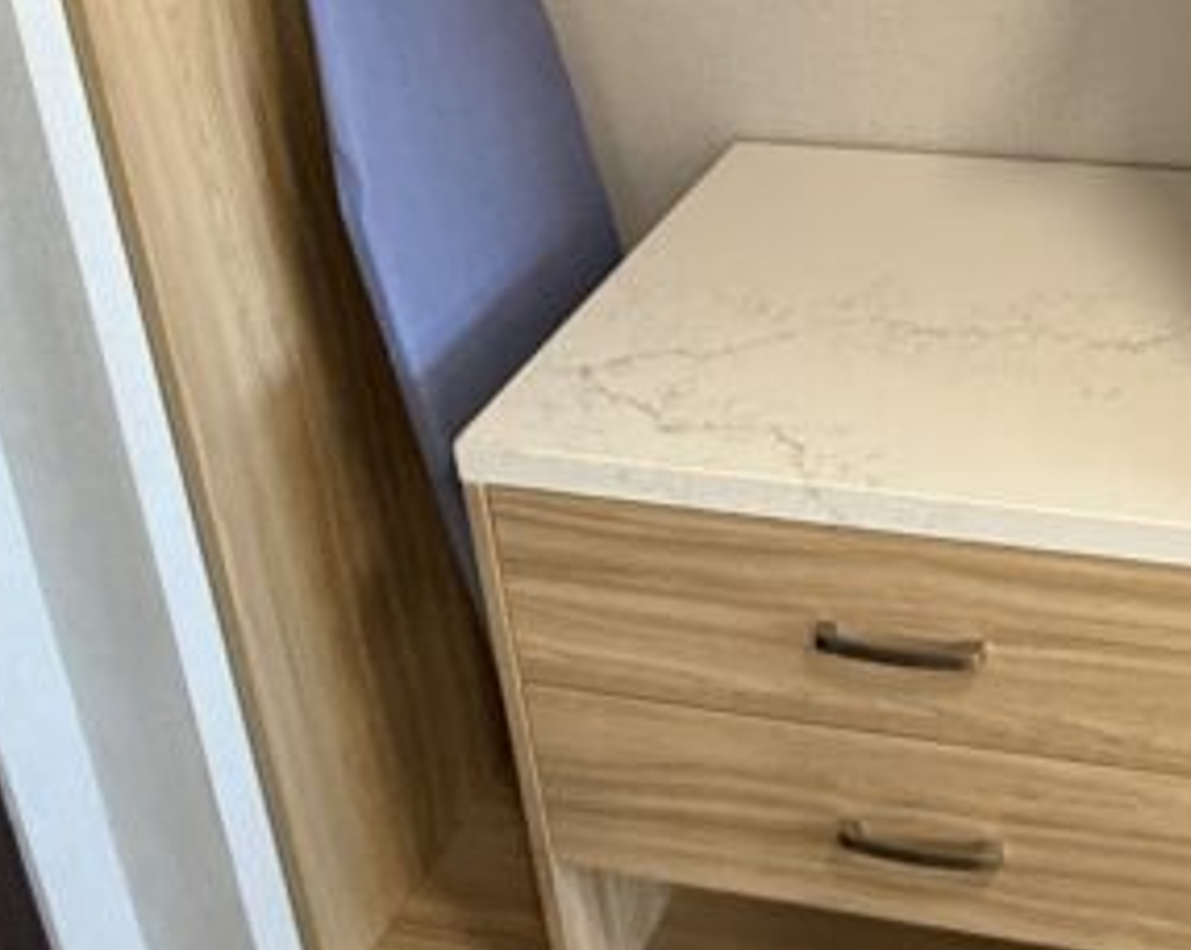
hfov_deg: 35.2
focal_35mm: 49
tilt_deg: -16.9
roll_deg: +2.7
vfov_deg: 27.6
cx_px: 1137
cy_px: -146
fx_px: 1725
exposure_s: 1/60
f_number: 2.2
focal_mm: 2.22
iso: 640
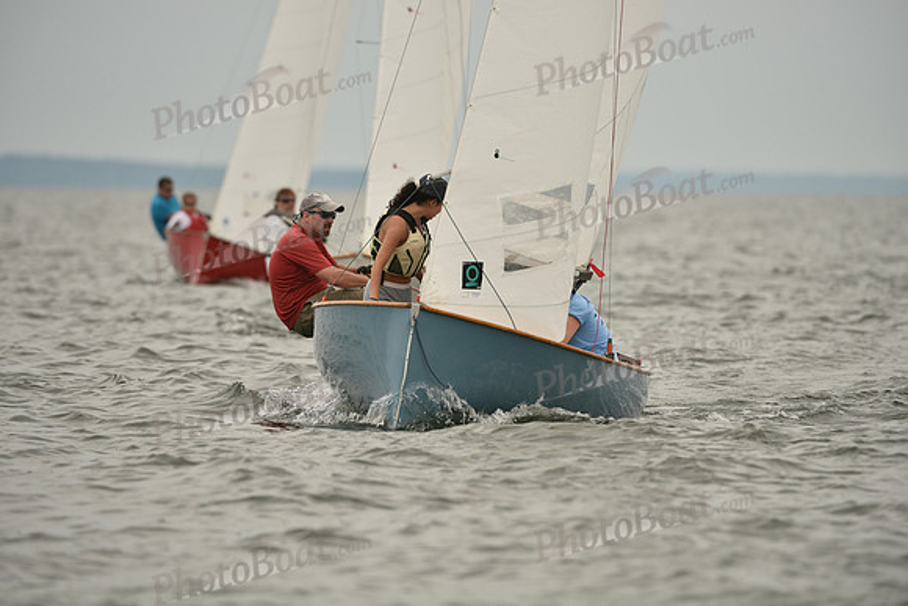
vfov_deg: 3.4
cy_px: 303
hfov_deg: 5.2
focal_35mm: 400
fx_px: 10091
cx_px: 454
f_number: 5
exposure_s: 1/2000
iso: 320
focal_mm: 400
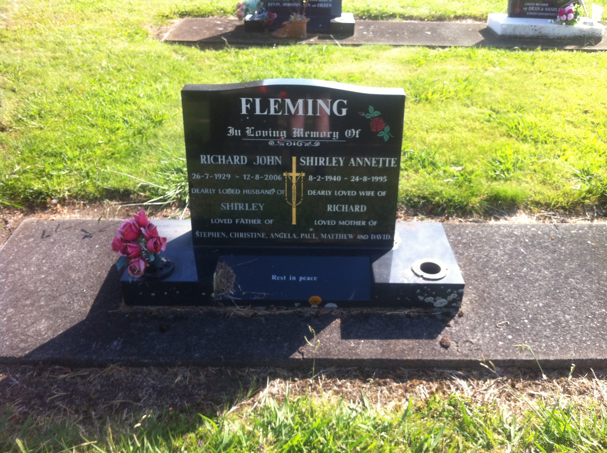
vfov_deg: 40.6
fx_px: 613
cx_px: 304
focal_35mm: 35
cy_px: 226
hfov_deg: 52.7
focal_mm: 3.85
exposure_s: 1/343
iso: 80
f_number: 2.8
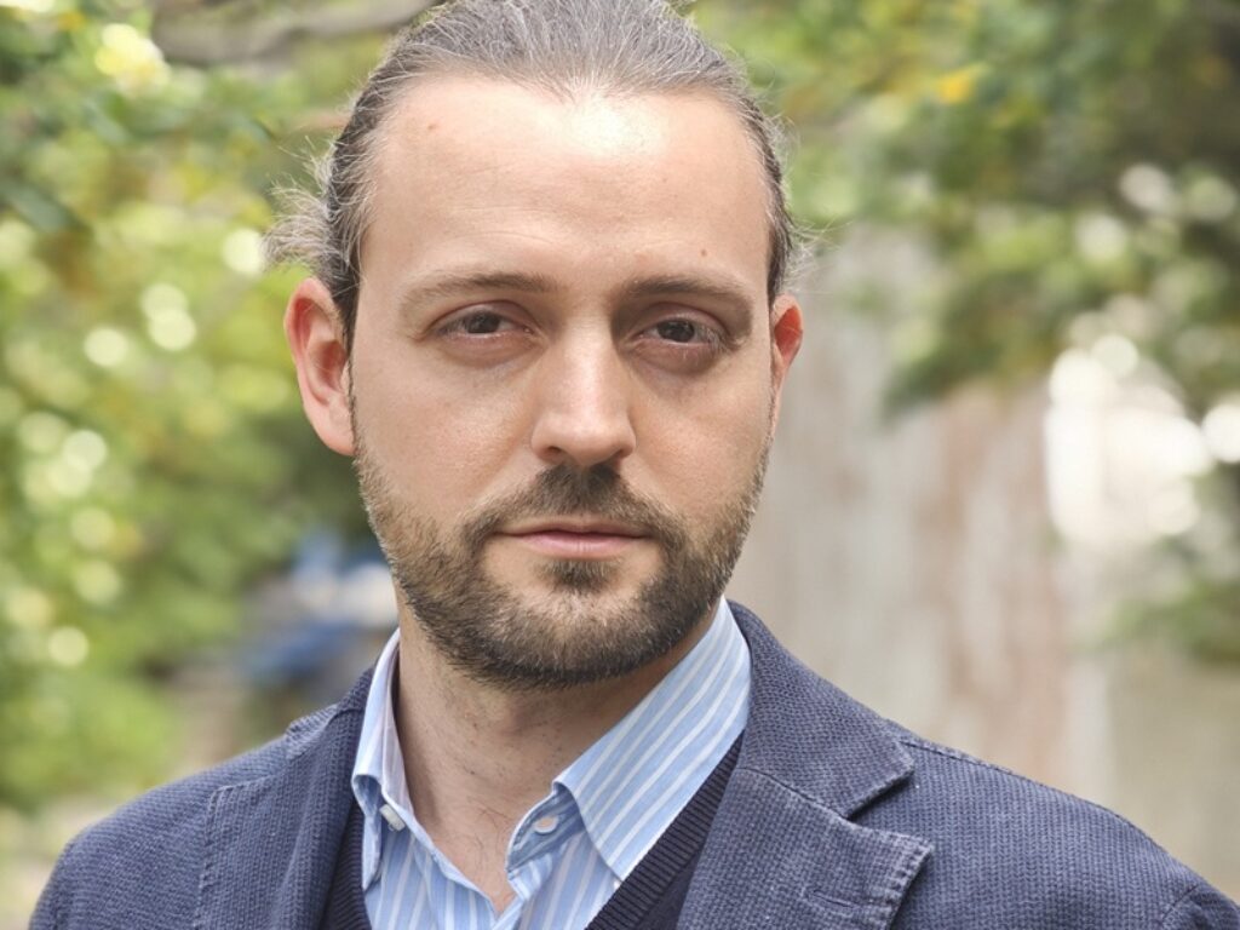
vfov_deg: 18.7
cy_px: 465
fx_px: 2830
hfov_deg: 24.7
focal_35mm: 79
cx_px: 620
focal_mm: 11.5
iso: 50
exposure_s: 1/528
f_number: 1.8
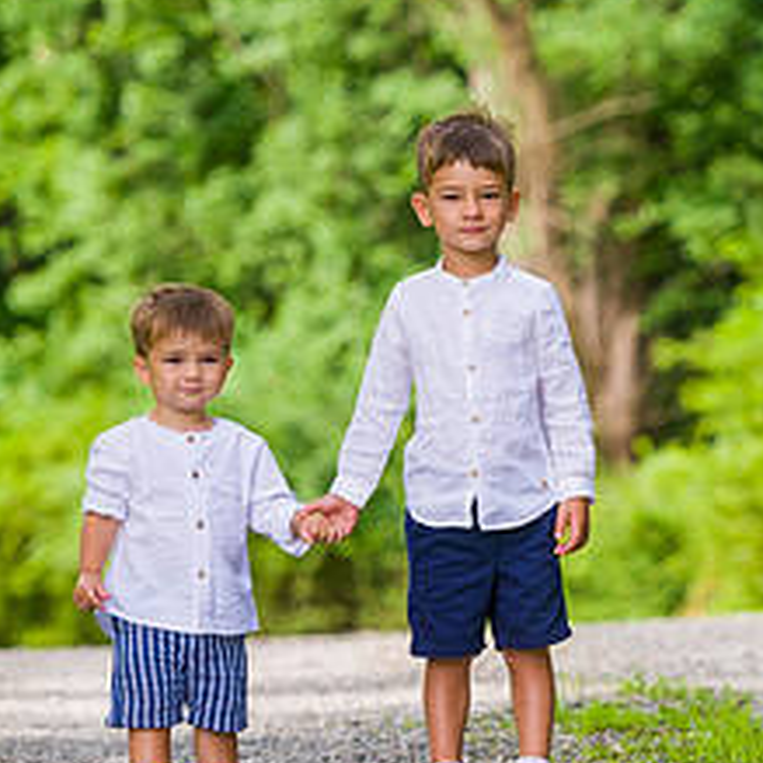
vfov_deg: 5.8
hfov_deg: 5.8
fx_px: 7581
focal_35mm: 304
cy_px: 343
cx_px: 693
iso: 200
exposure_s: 1/640
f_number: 4
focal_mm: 135
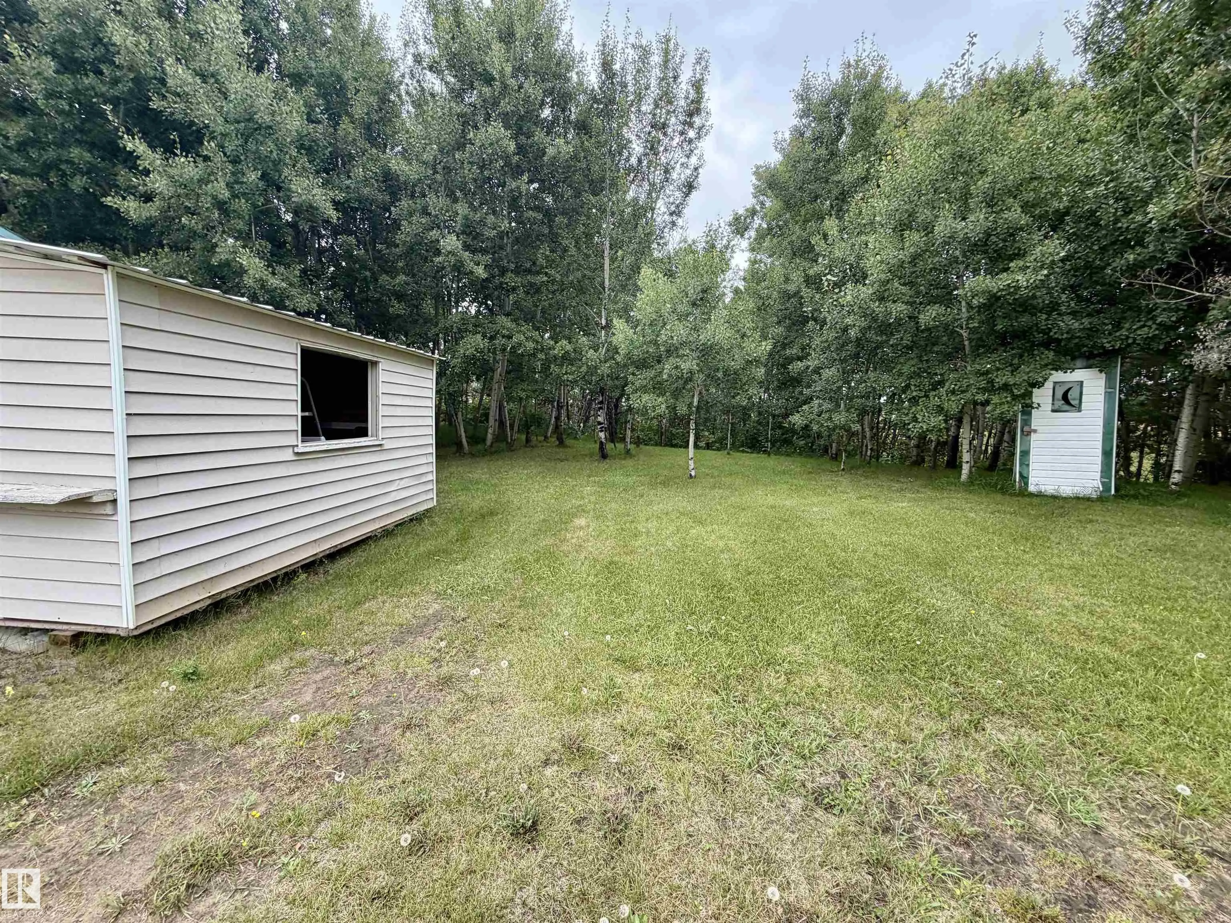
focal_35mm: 14
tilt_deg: -5.1
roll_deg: +0.6
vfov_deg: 85.7
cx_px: 616
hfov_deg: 102.1
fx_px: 498
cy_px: 462
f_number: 2.2
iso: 64
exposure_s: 1/121
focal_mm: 2.22
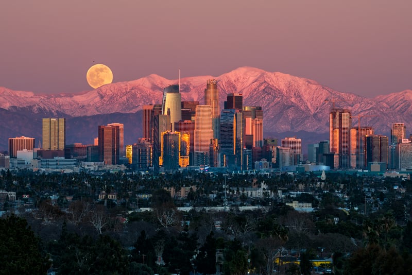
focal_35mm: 230
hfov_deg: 8.9
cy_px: 138
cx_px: 206
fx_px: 2633
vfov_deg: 6.0
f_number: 11
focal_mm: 230
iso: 100
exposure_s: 1/25
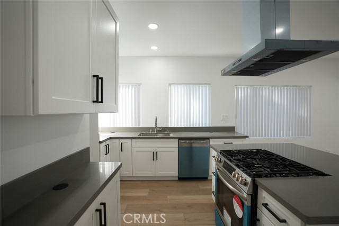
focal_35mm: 16
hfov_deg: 96.7
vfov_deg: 73.8
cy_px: 113
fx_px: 151
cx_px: 170
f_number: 4
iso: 320
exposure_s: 1/160
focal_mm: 16
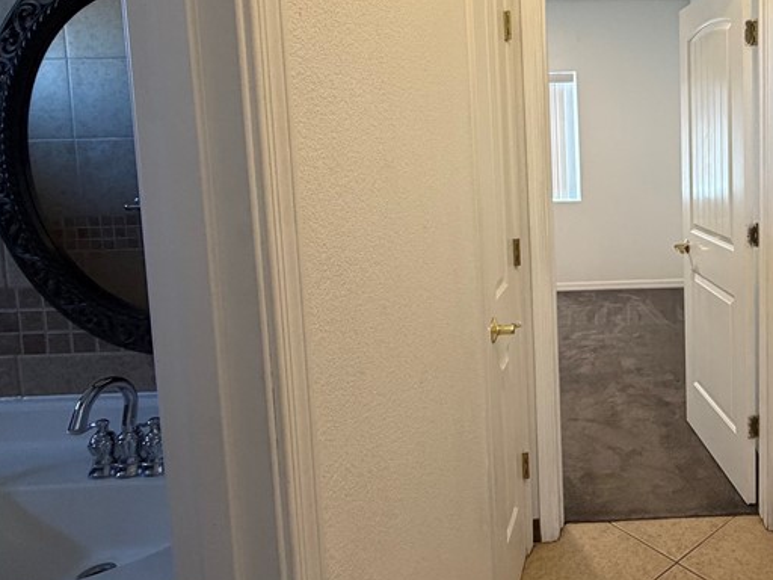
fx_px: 625
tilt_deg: -4.7
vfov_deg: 48.8
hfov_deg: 56.5
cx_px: 666
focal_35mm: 28
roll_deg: +1.9
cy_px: 187
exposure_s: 1/60
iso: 200
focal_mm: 2.22
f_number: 2.2
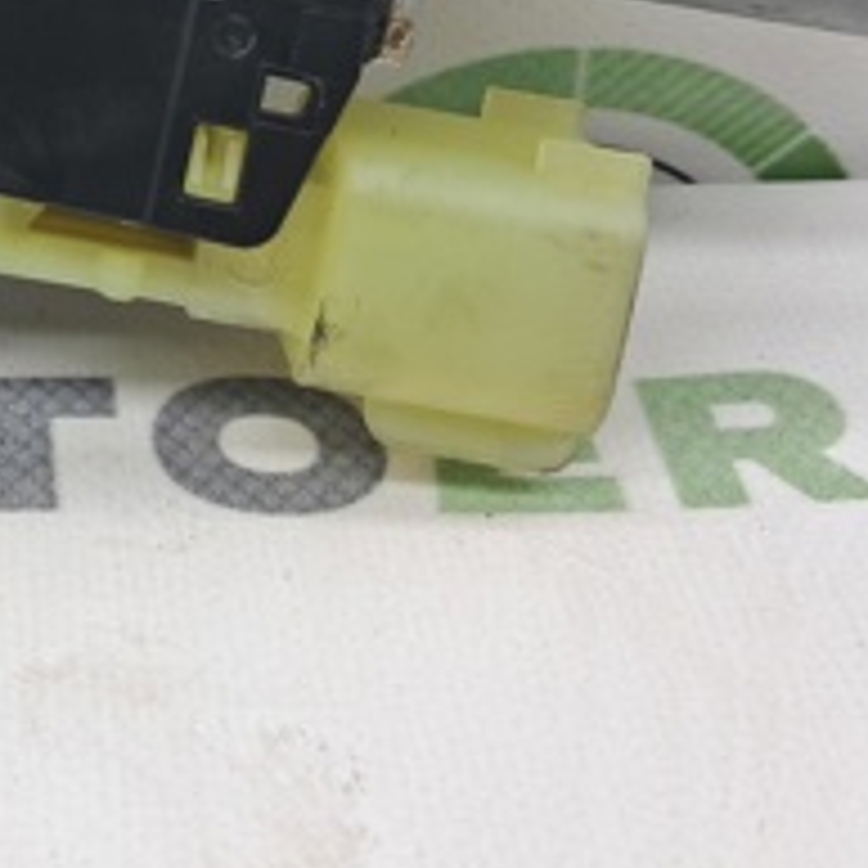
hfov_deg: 20.7
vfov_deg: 20.8
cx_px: -130
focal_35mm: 79
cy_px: -110
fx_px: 2241
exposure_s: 1/50
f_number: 1.8
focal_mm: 4
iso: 50
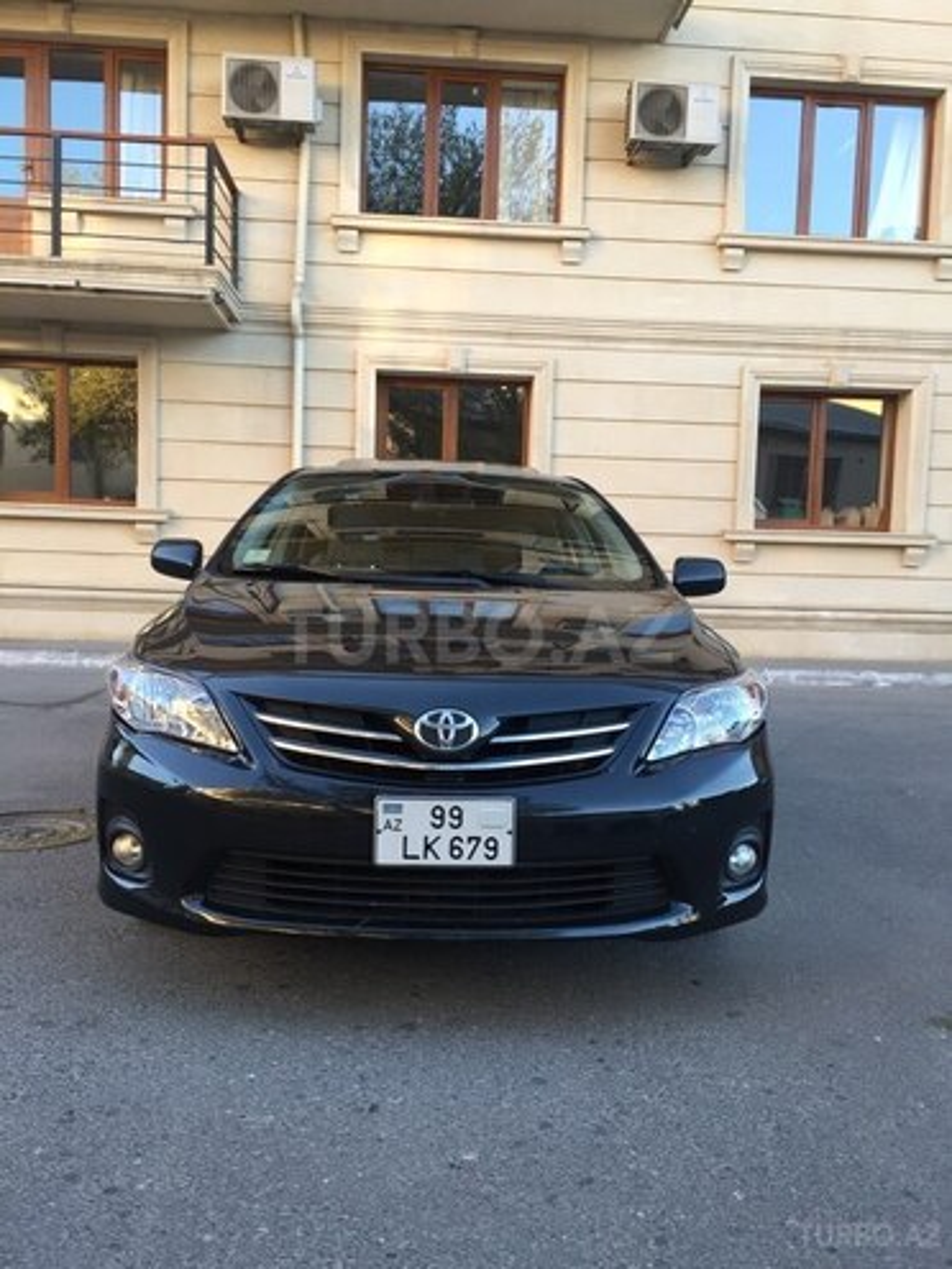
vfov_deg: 61.7
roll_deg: -1.7
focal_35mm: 29
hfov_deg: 48.2
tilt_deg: -4.1
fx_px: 1063
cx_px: 476
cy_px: 634
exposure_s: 1/100
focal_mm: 4.15
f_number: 2.2
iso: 40
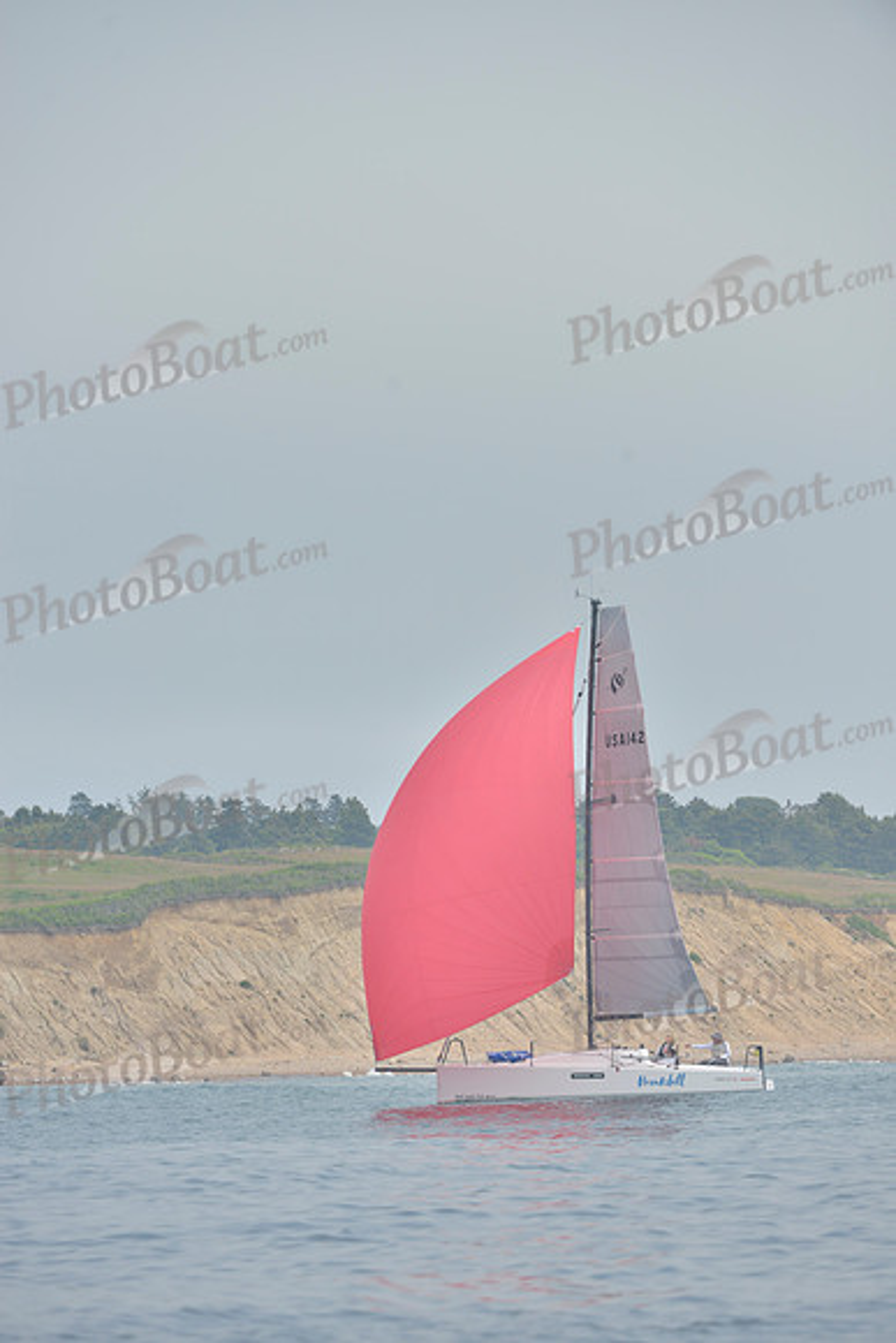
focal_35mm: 400
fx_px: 14923
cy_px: 672
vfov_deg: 5.2
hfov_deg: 3.4
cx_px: 448
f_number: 7.1
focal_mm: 400
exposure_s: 1/1000
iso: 280
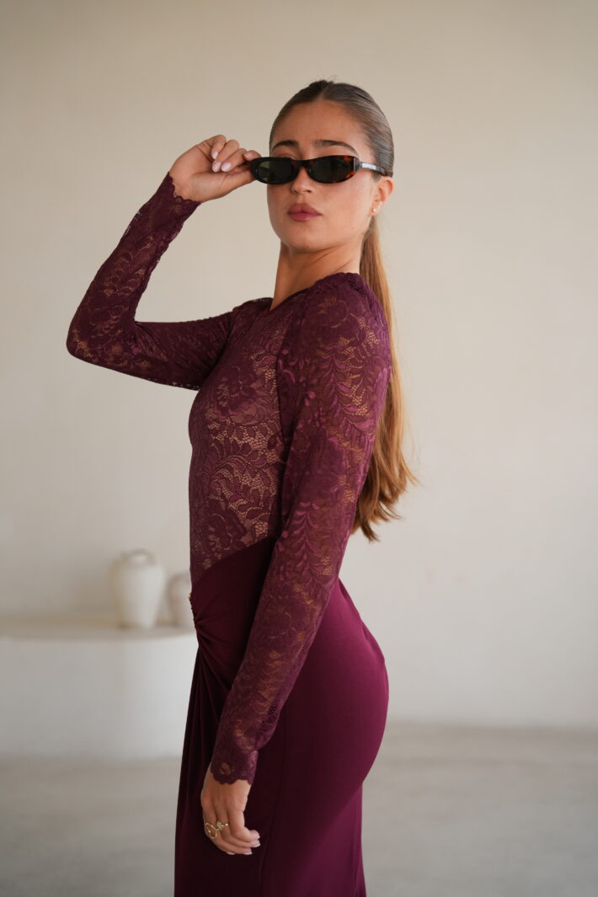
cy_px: 448
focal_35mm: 51
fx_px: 1268
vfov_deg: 39.0
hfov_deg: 26.5
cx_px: 299
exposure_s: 1/500
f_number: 3.2
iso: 800
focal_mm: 50.9
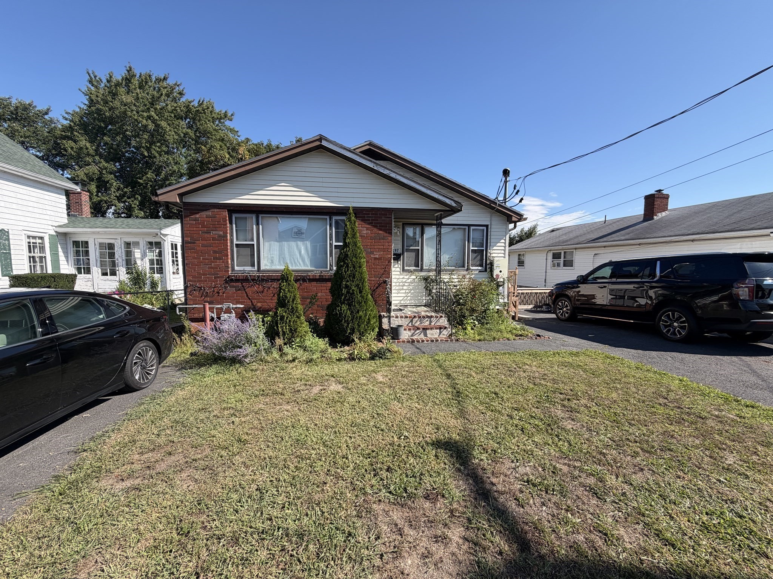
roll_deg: +1.3
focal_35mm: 14
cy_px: 290
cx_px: 386
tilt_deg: -3.7
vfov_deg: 85.7
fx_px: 313
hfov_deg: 102.1
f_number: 2.2
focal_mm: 2.22
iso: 32
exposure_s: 1/770
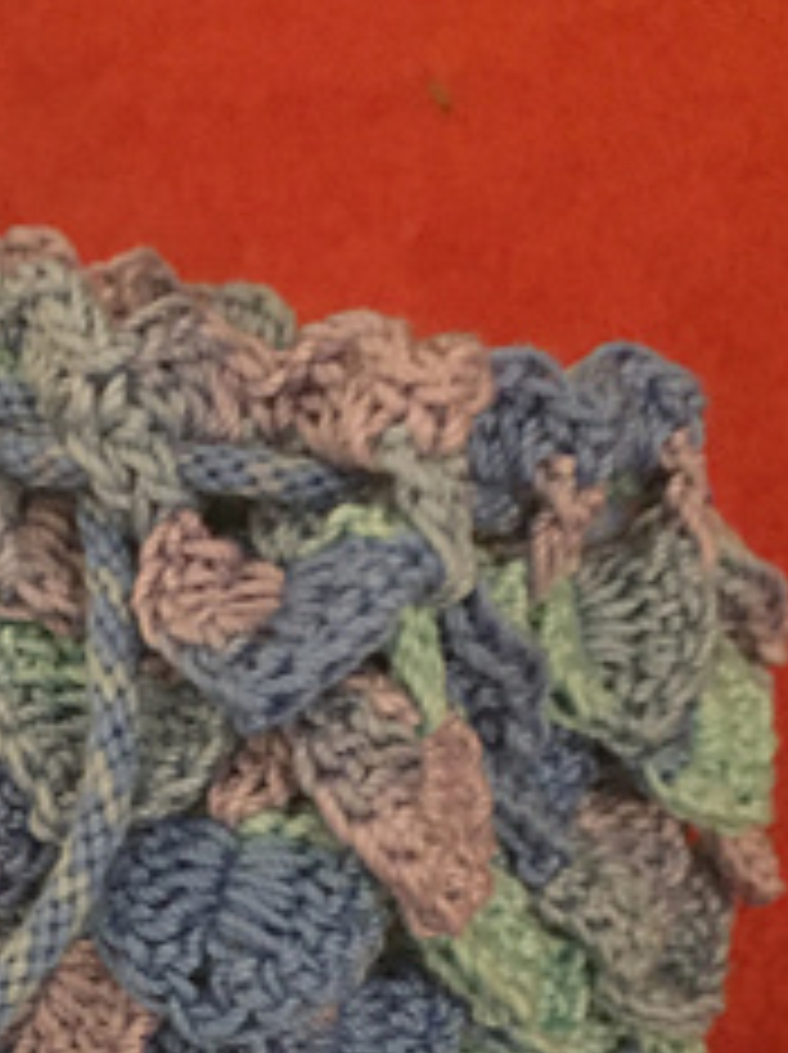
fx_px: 1885
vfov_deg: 29.2
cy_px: 1048
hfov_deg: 22.8
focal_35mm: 62
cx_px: 25
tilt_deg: -72.2
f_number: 2.2
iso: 500
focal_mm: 4.15
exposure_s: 1/15
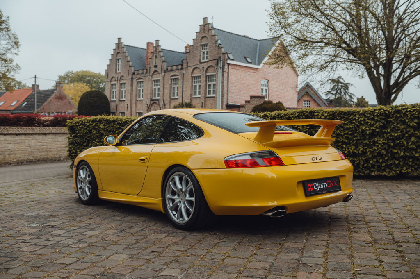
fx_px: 408
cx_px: 210
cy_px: 140
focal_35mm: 35
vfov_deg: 37.8
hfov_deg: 54.5
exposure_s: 1/160
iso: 100
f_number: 4.5
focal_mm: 35
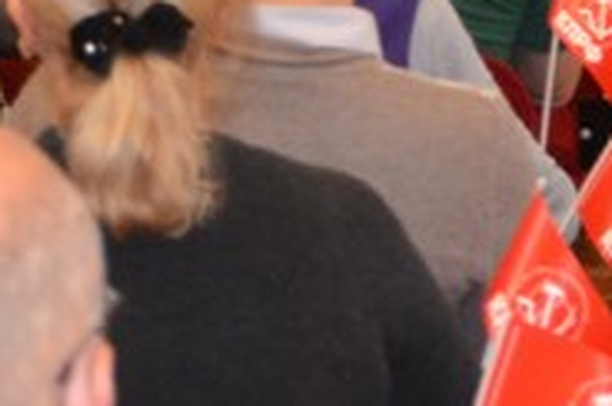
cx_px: 466
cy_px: -526
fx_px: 5125
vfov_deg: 4.4
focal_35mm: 302
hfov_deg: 6.8
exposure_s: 1/60
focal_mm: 32
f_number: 4.2
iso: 800
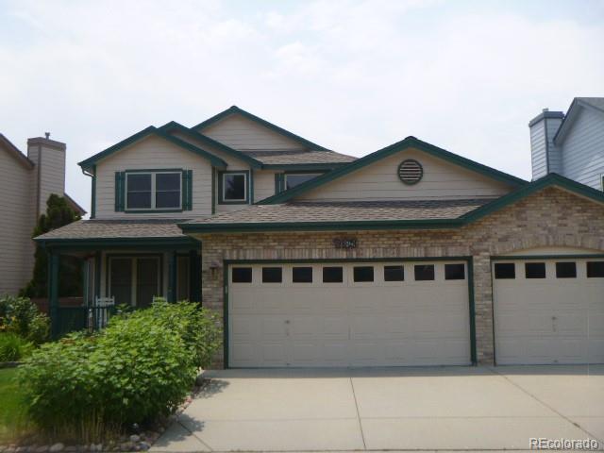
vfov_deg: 35.1
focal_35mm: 41
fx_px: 715
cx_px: 302
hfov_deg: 45.8
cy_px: 226
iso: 100
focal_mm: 7.3
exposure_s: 1/640
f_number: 4.6
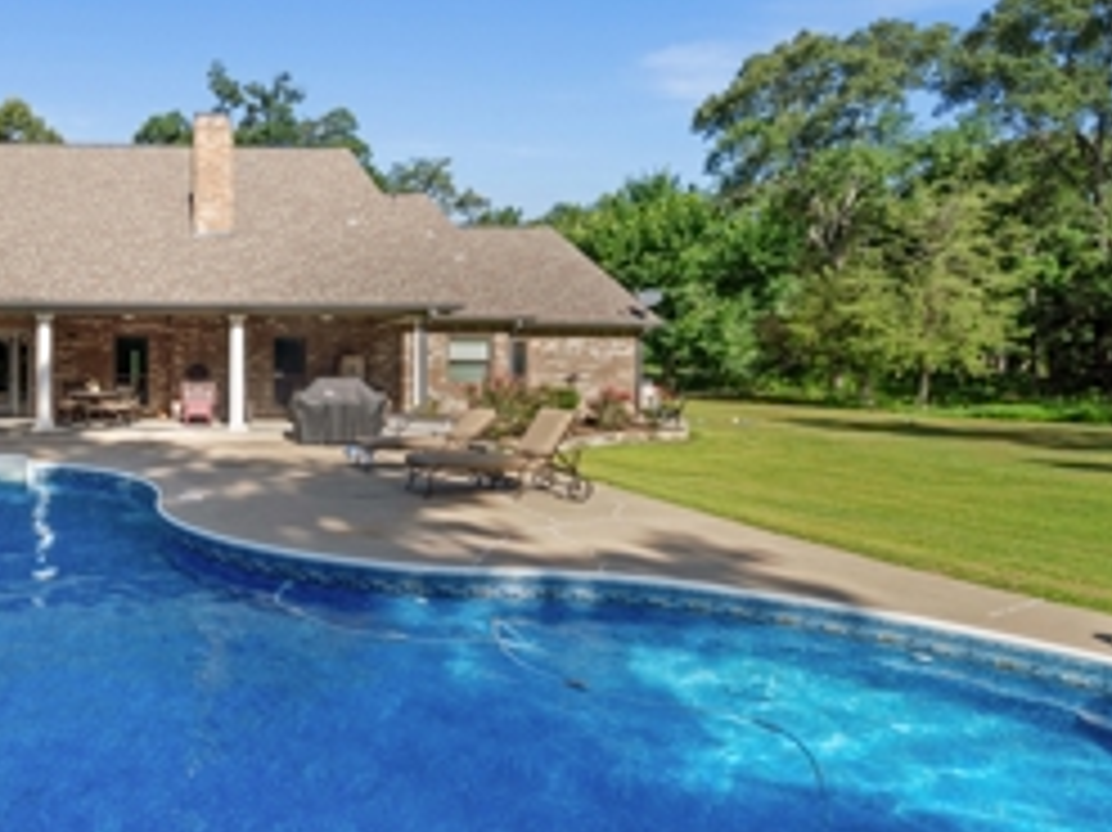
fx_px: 674
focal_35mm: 21
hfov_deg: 69.1
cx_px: 180
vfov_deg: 62.8
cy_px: 328
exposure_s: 1/1000
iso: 100
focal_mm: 12
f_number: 5.6
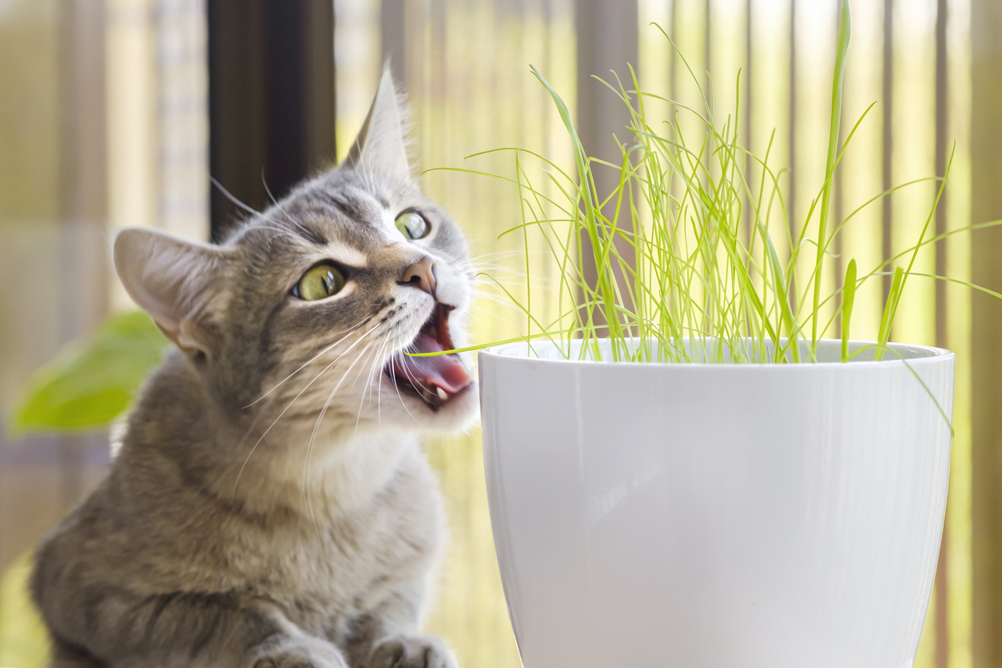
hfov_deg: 22.6
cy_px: 334
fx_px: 2505
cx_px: 501
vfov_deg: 15.2
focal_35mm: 90
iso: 800
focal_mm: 60
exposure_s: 1/150
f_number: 5.6
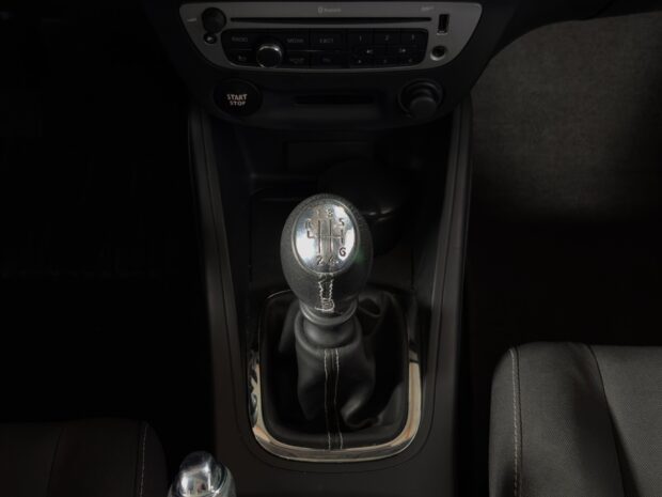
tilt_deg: -51.9
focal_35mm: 39
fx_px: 746
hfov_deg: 47.9
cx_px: 331
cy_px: 248
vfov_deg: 36.8
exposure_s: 1/20
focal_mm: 5.96
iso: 320
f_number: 1.6
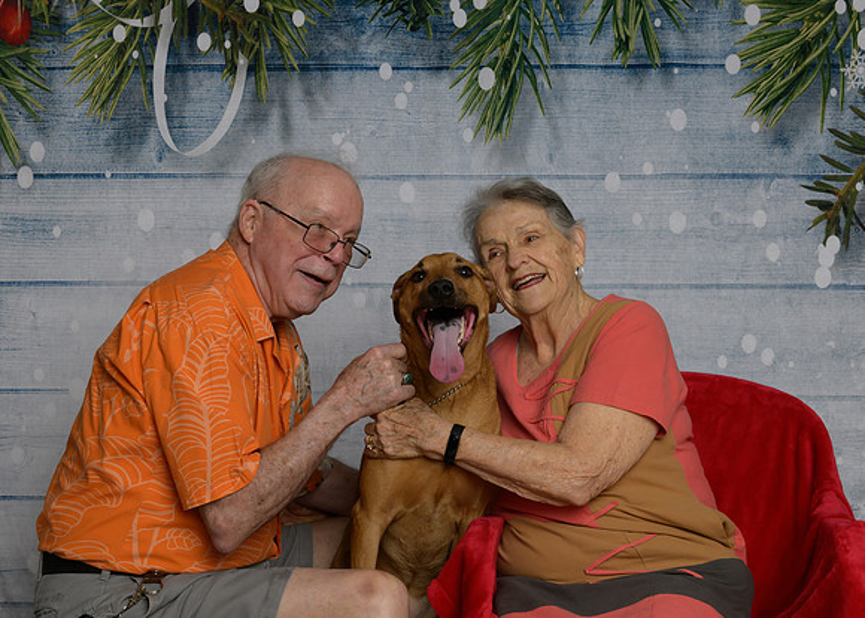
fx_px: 1487
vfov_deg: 23.4
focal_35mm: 61
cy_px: 353
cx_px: 397
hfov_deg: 32.4
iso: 400
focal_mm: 38
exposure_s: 1/160
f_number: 10
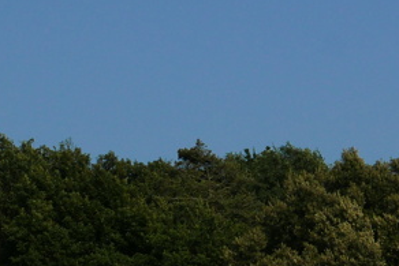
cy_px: 543
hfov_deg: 9.9
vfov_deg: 6.5
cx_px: 453
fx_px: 2273
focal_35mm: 205
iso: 200
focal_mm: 22.7
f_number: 5.6
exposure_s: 1/1300
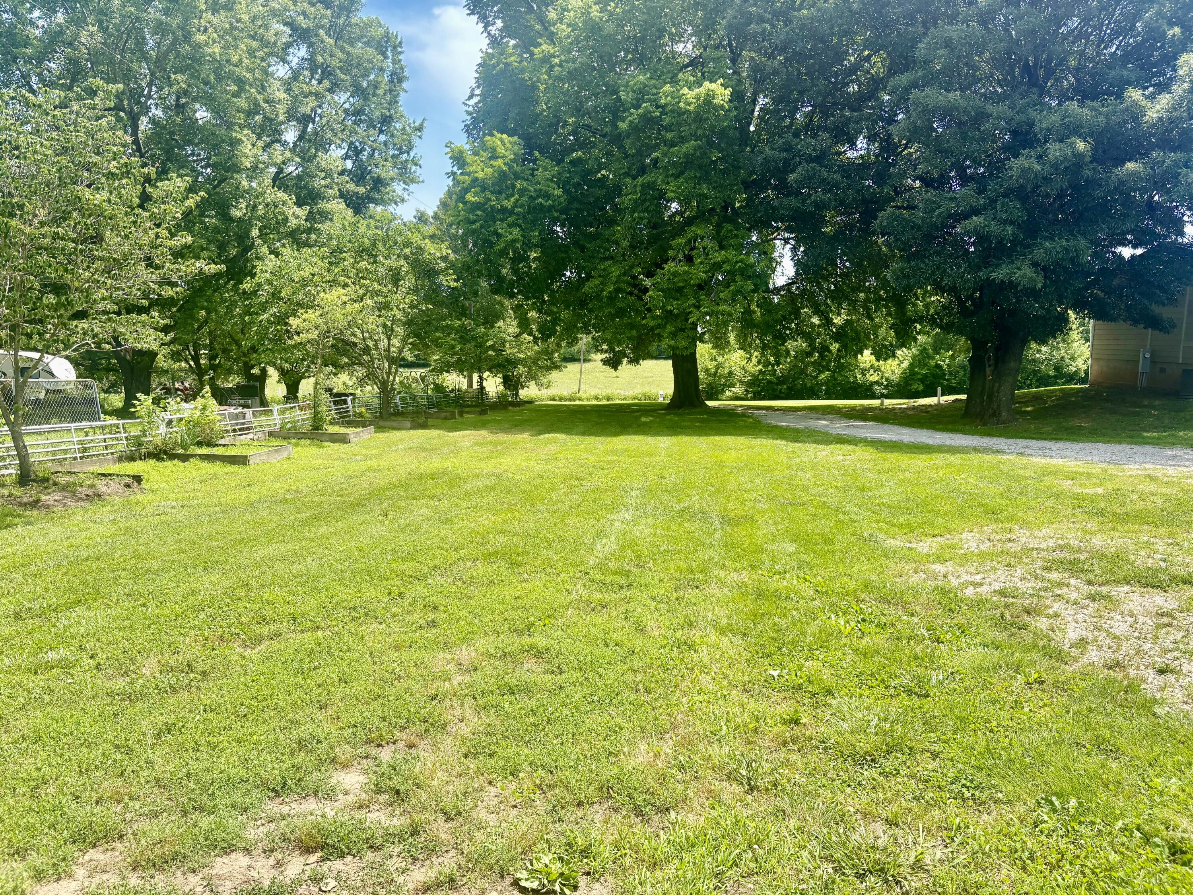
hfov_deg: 67.3
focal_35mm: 26
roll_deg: -0.3
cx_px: 596
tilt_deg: -7.1
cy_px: 448
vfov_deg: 53.1
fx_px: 896
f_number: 1.6
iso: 50
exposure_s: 1/1550
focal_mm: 5.96
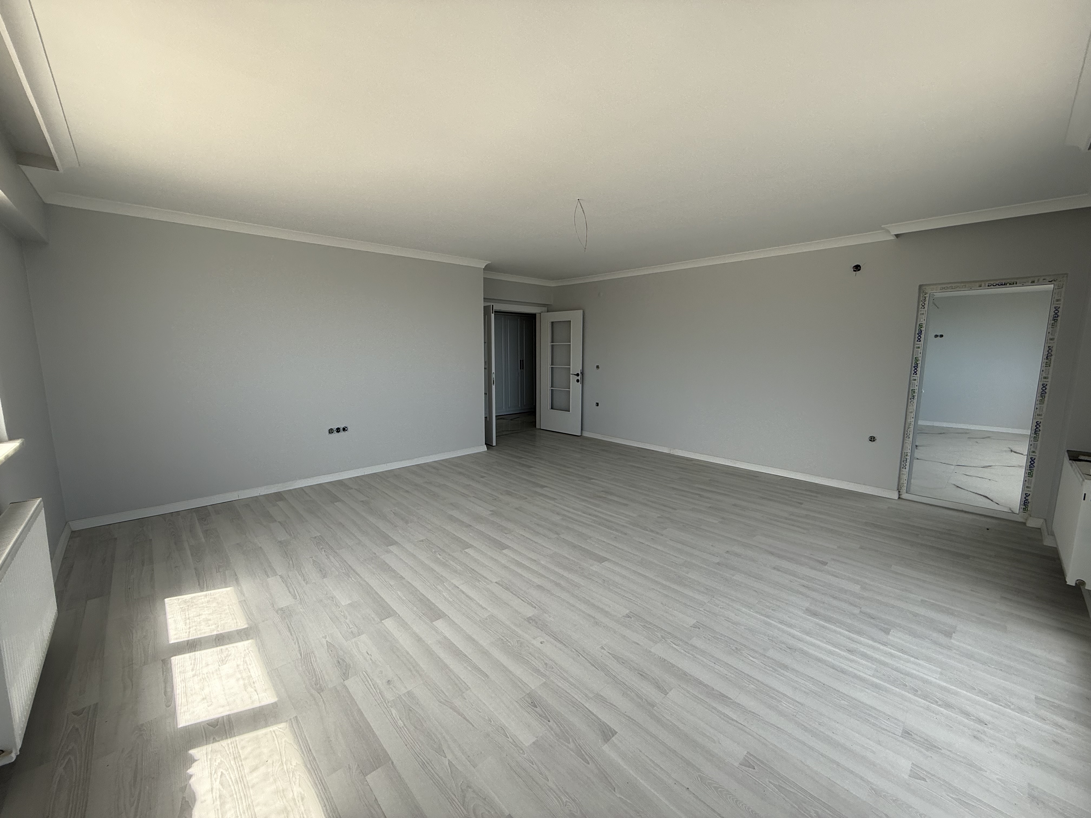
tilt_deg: -7.6
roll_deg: -0.7
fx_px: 441
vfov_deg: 85.7
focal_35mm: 14
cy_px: 409
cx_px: 546
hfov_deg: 102.1
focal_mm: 2.22
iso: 64
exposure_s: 1/340
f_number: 2.2
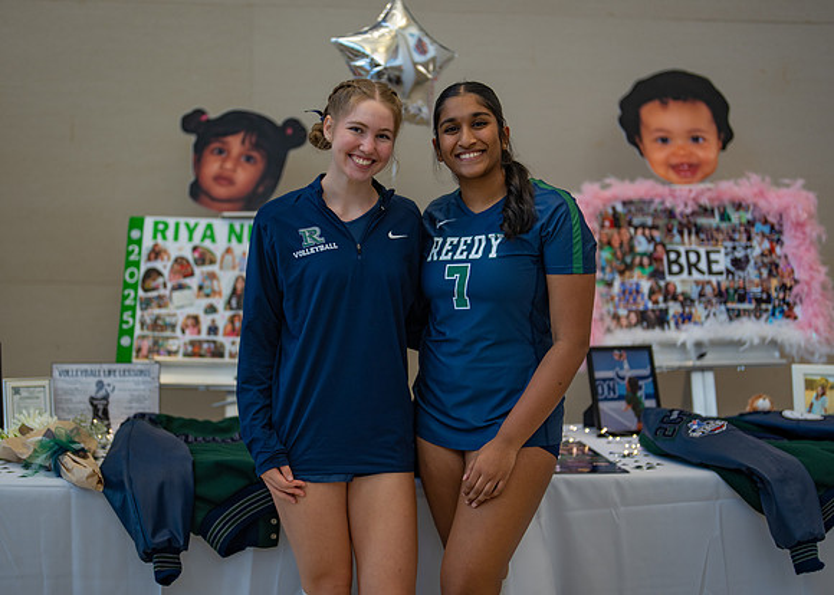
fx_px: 1342
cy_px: 287
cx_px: 368
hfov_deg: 34.5
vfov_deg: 25.0
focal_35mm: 57
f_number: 1.2
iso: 160
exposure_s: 1/320
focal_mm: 50
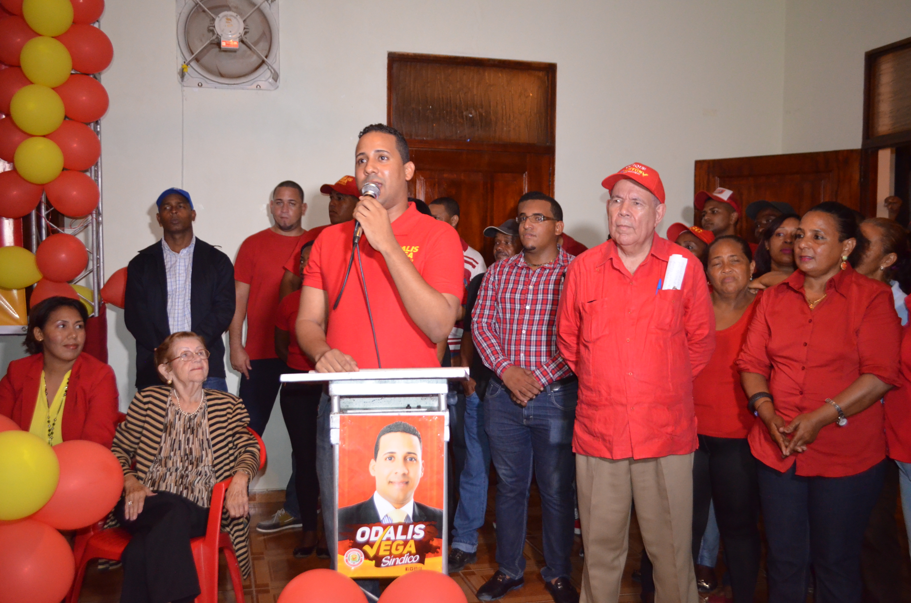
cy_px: 302
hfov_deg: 57.3
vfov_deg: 39.8
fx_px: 833
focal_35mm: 33
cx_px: 456
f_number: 4
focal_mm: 22
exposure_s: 1/60
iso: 2500
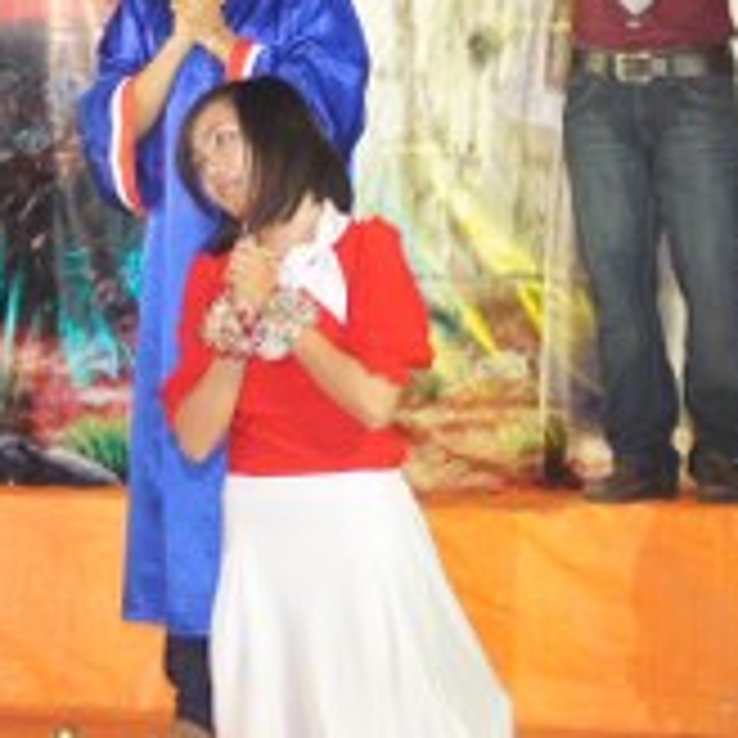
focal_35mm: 300
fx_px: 7236
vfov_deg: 5.8
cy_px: 50
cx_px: 135
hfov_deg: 5.8
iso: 1600
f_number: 4
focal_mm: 70
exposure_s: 1/60
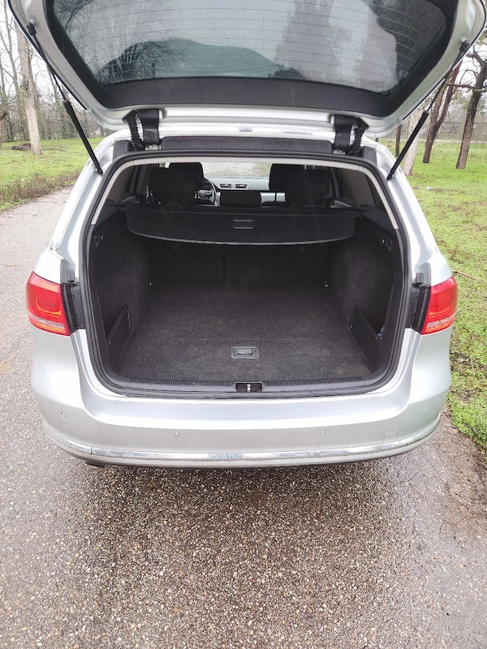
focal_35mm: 23
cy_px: 324
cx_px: 244
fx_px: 431
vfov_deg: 73.9
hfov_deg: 58.9
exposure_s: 1/50
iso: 40
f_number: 1.8
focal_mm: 5.4
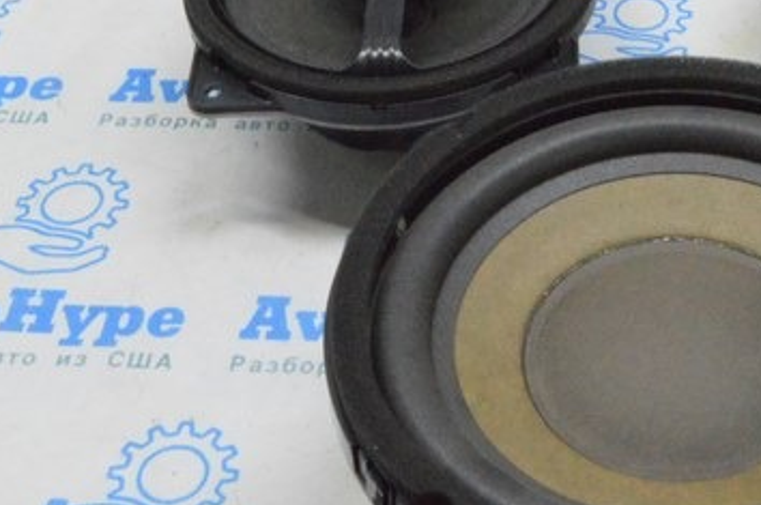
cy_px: 8
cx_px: 636
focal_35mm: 82
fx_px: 1740
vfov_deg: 16.2
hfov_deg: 24.2
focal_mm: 19
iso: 6400
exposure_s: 1/20
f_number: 20
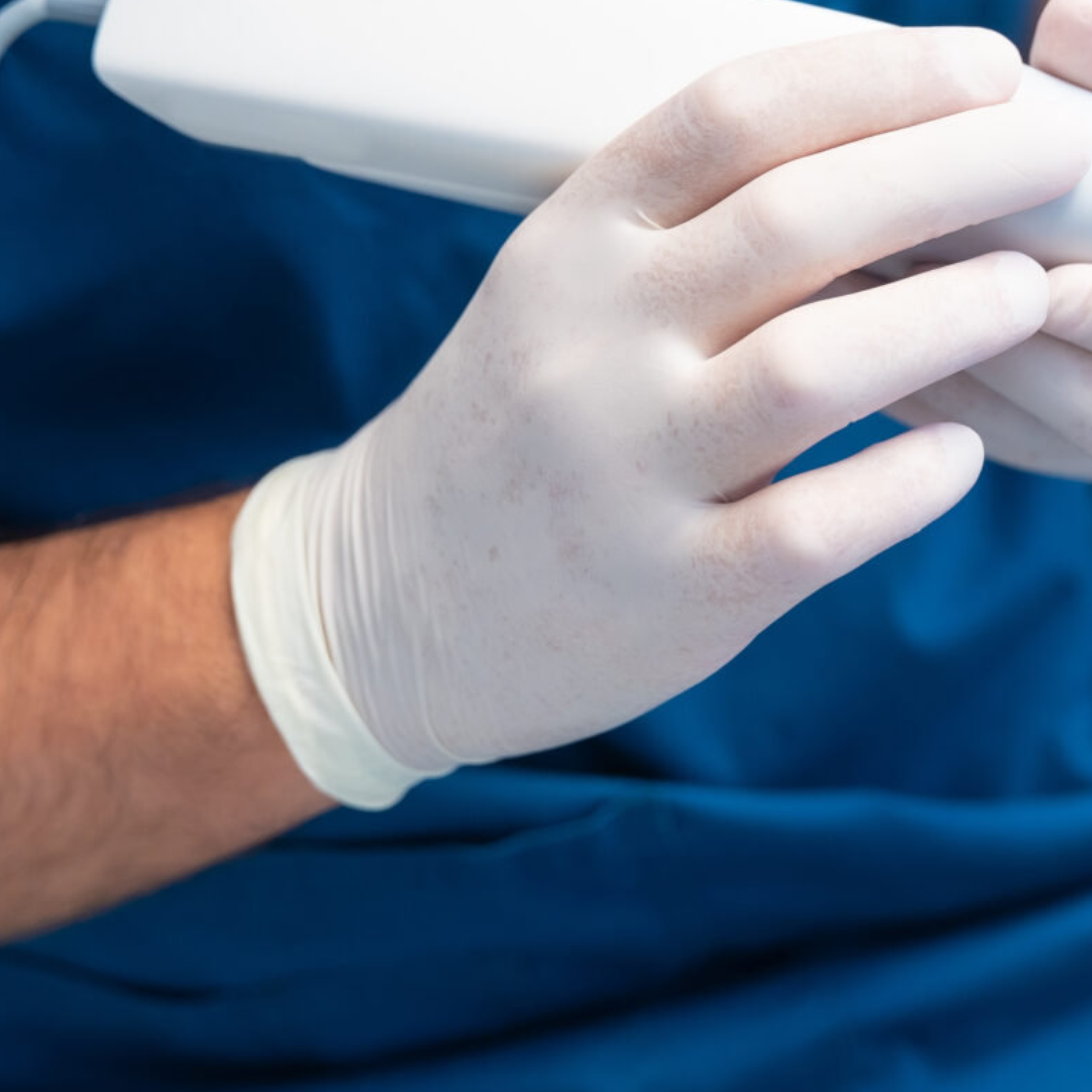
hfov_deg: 17.6
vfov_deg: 17.6
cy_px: 207
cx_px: 969
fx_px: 3486
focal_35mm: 98
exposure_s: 1/125
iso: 640
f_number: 2.8
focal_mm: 44.3
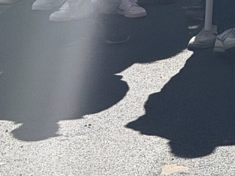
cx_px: 473
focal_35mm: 226
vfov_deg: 6.3
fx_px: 1534
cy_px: -225
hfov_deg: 8.3
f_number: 1.78
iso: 100
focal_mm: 6.76
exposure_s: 1/4098
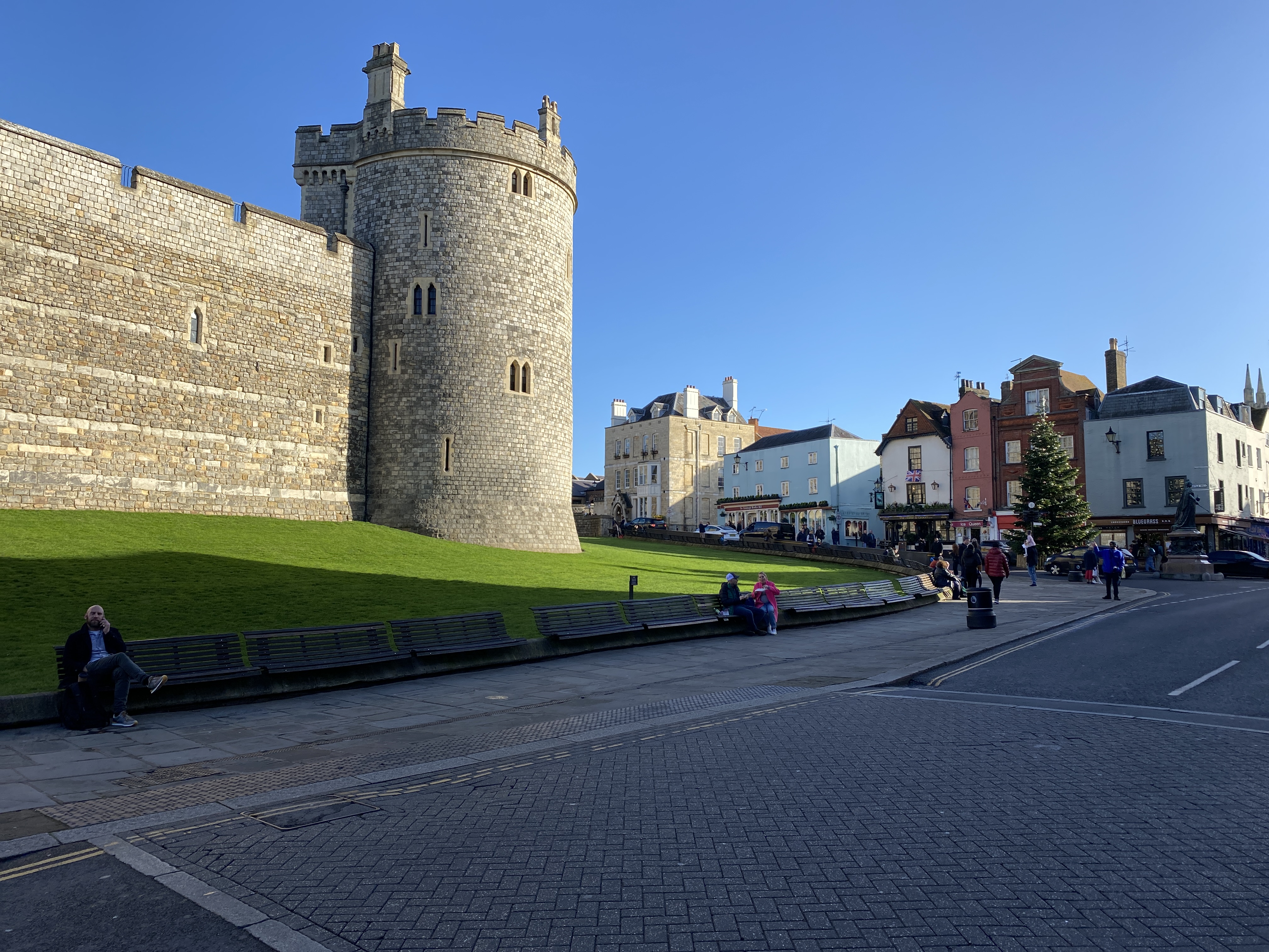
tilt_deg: +6.1
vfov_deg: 53.1
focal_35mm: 26
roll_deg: +0.5
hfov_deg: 67.3
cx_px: 634
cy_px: 476
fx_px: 953
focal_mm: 4.25
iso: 32
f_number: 1.8
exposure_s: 1/1504
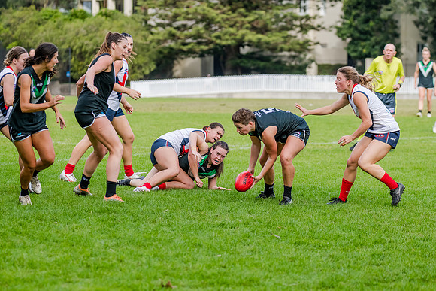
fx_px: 2256
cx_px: 218
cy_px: 146
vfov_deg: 7.4
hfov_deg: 11.0
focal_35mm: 186
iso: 800
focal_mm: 180
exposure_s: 1/1600
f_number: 5
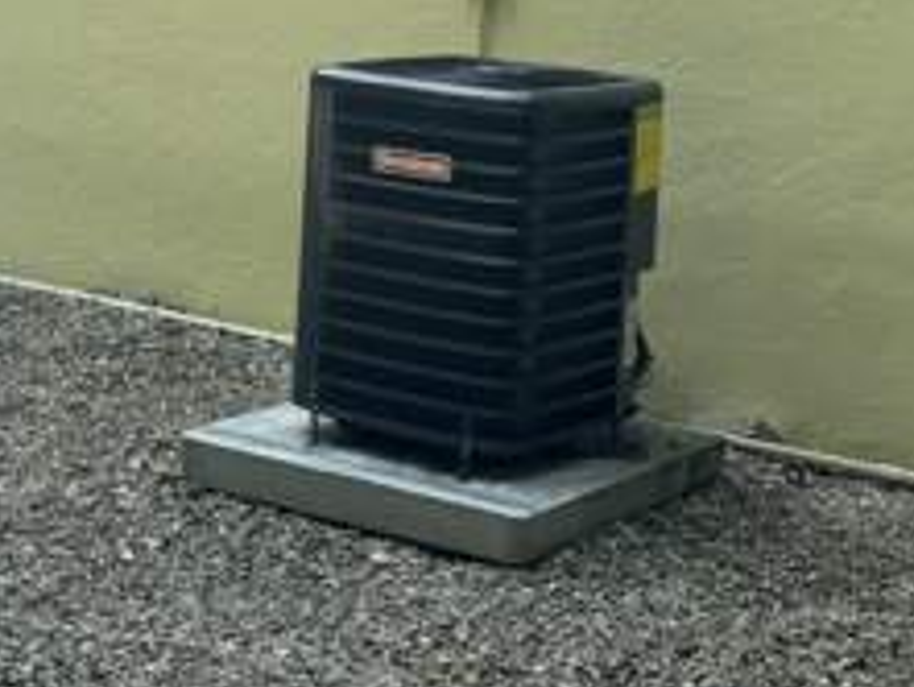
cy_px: -58
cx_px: 484
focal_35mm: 87
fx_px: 2298
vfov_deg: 16.5
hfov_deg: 22.5
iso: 80
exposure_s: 1/1112
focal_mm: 6.76
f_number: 1.78
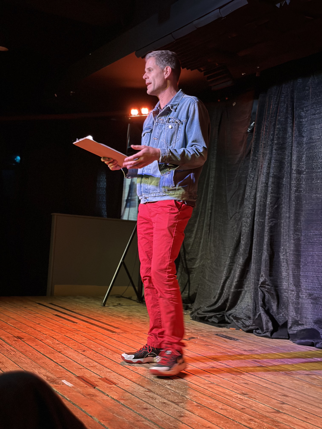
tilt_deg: +3.4
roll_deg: -4.9
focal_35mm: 48
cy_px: 214
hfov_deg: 30.3
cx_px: 161
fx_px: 595
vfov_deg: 39.7
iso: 400
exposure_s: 1/39
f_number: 1.78
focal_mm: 6.86
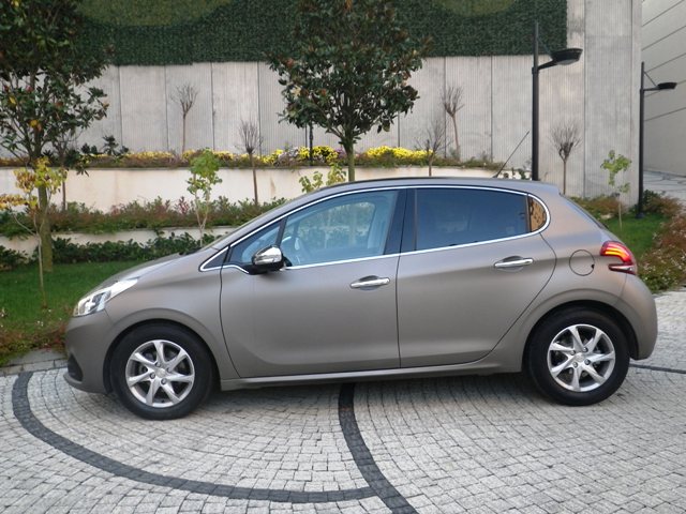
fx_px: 555
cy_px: 257
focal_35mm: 28
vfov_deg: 49.7
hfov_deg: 63.4
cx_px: 343
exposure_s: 1/50
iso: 80
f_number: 3.5
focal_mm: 5
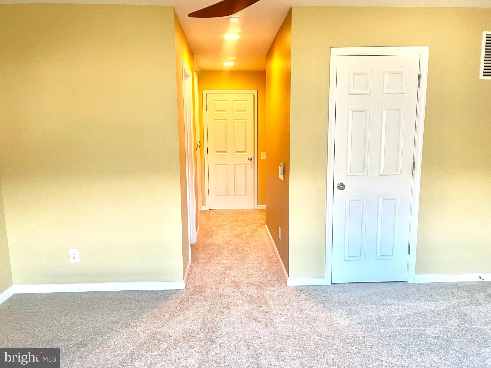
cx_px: 246
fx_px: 355
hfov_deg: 69.4
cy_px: 184
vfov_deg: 54.9
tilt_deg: -9.6
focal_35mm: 25
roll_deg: +0.7
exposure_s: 1/60
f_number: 1.6
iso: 125
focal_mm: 5.1
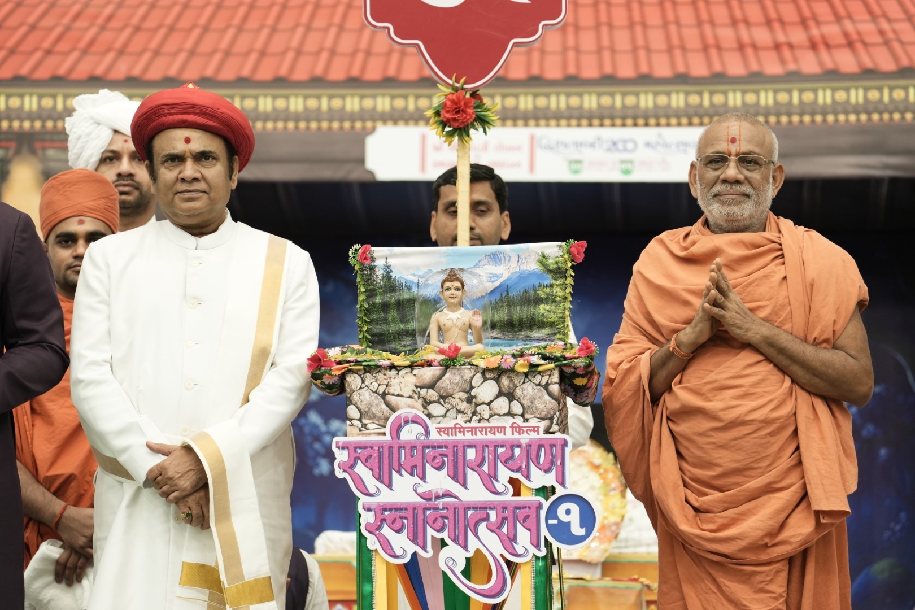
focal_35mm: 282
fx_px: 7167
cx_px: 458
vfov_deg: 4.9
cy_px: 305
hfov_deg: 7.3
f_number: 5.6
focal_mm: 282
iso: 1250
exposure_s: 1/250
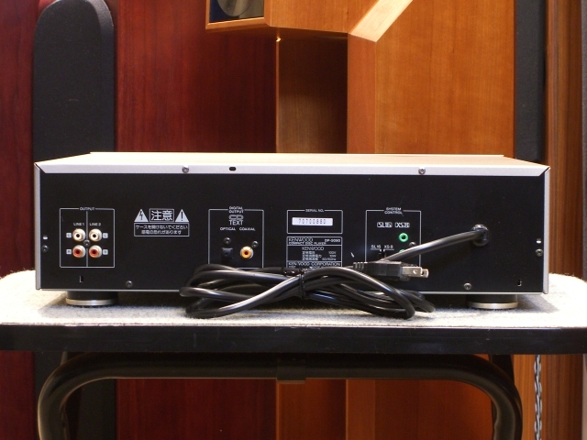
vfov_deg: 15.6
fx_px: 1611
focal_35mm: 95
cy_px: 220
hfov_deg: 20.7
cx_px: 294
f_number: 4.8
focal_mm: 19.7
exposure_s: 1/4
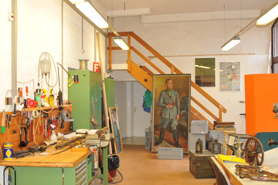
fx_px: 324
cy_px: 92
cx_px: 139
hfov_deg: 46.4
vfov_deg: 31.8
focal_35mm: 42
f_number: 5
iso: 800
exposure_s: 1/60
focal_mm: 28
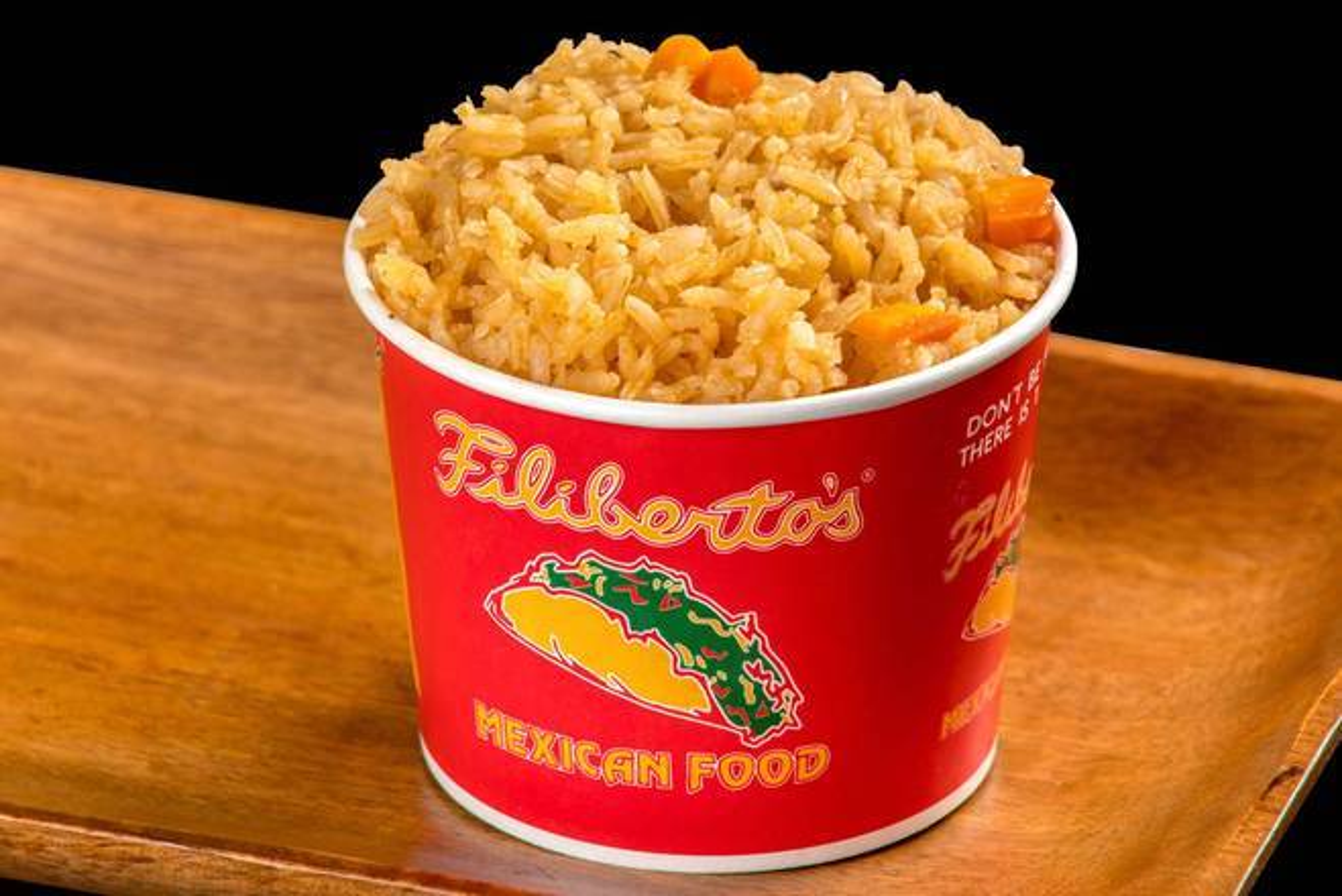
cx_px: 671
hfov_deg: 11.4
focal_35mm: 180
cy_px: 448
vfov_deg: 7.6
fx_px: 6713
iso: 125
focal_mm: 180
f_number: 10
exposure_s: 1/160
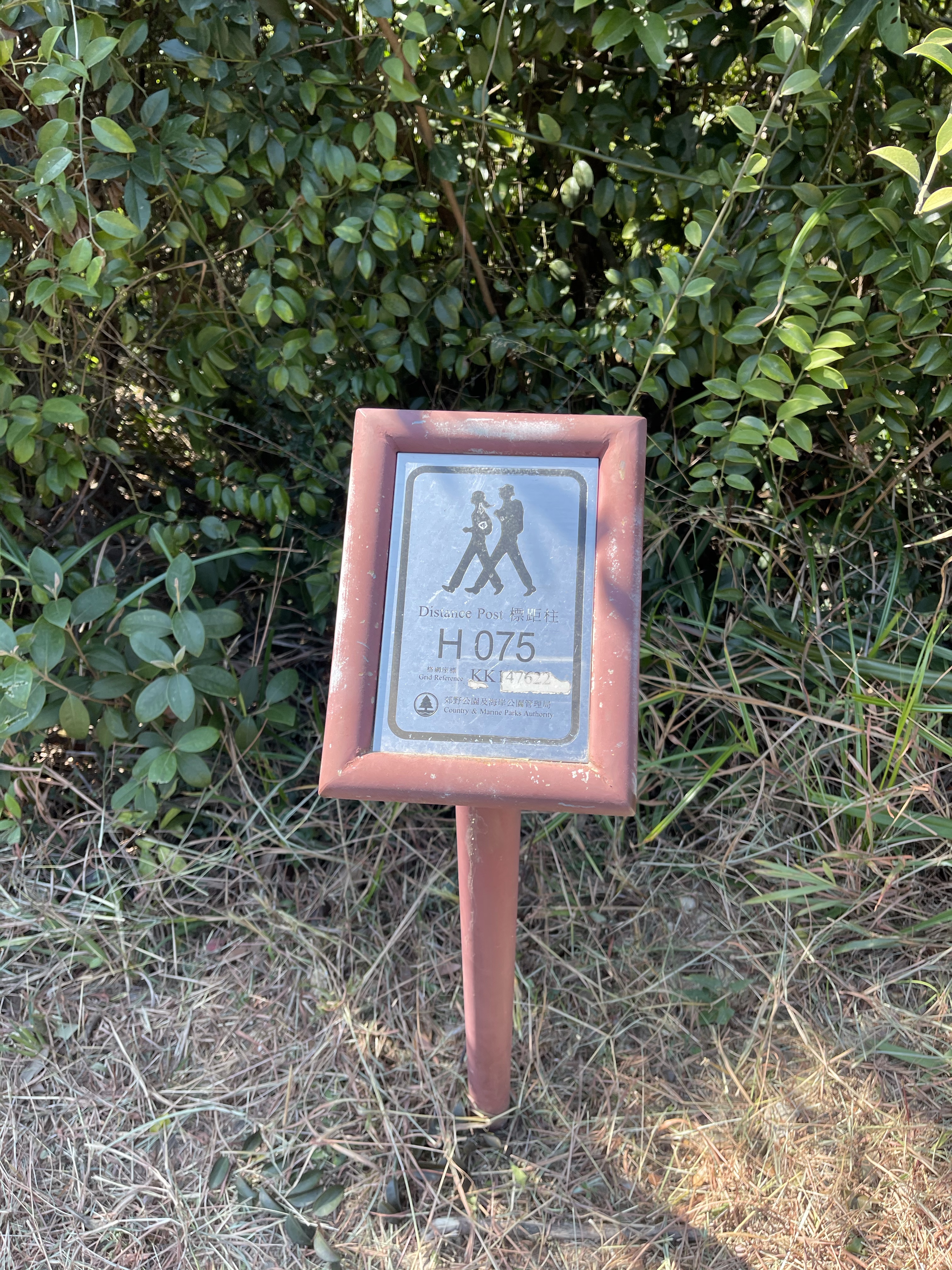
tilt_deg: -47.8
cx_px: 476
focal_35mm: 26
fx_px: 953
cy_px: 635
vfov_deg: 67.3
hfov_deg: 53.1
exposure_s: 1/389
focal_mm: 5.1
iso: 32
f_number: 1.6
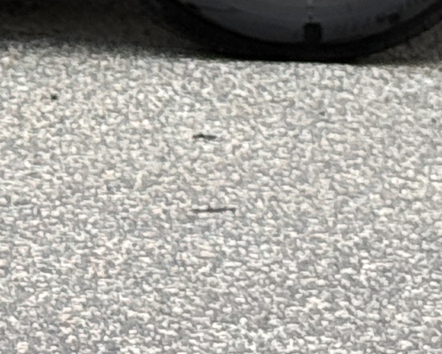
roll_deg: -1.0
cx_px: -659
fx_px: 4475
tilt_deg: +2.0
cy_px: -593
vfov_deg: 4.4
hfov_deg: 5.4
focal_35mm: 342
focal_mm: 6.76
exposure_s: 1/2088
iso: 80
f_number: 1.78
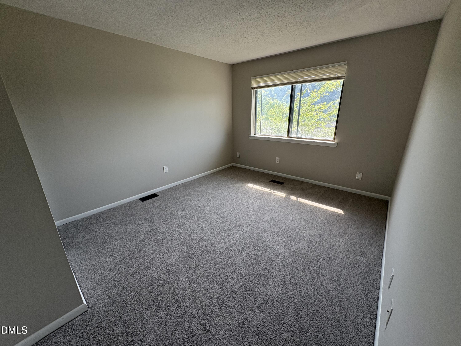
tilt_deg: -19.6
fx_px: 186
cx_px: 230
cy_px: 173
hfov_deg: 102.1
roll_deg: +0.1
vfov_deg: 85.7
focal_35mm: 14
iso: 64
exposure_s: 1/125
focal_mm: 2.22
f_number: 2.2
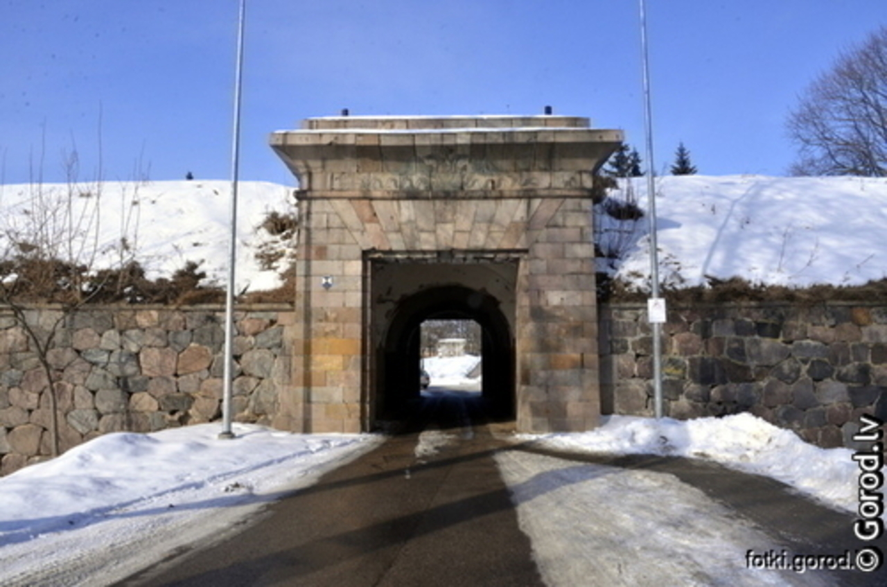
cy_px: 294
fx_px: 664
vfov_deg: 47.7
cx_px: 444
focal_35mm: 27
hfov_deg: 67.5
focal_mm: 18
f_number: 22
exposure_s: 1/200
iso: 720
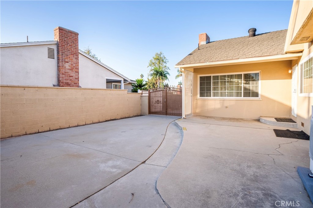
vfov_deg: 67.3
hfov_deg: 90.0
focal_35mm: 18
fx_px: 156
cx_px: 156
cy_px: 104
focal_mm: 18
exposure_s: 1/800
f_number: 9
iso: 400
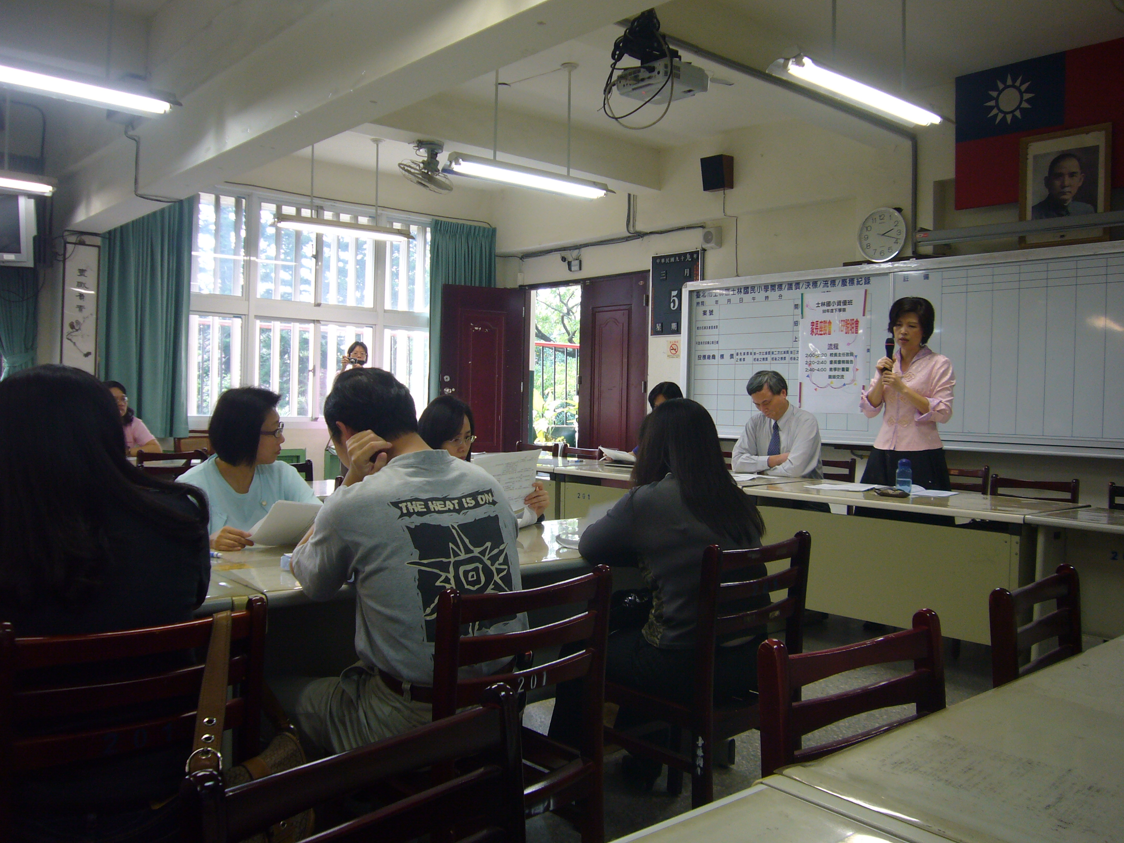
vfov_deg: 48.2
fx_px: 942
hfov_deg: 61.7
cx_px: 578
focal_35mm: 29
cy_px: 425
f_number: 2.8
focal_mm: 4.6
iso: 80
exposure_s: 1/30
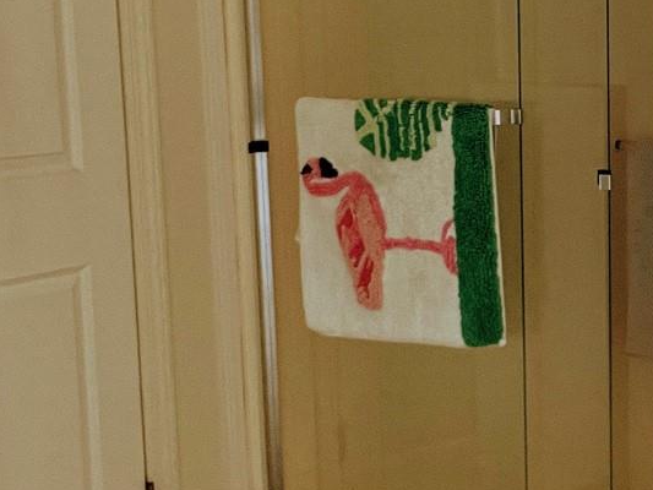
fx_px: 1302
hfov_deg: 27.2
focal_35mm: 69
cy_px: 219
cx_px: 583
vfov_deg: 21.3
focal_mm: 2.71
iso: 100
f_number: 2.2
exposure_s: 1/60
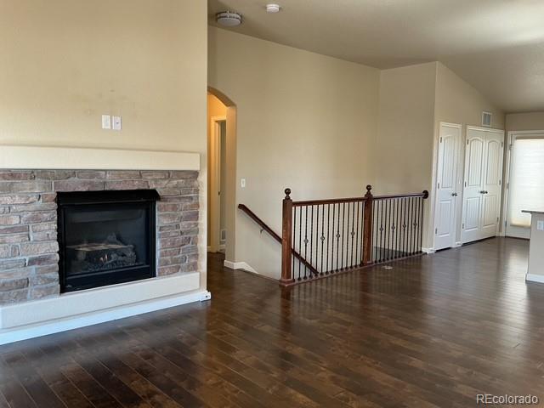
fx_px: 456
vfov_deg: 48.2
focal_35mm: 29
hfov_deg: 61.7
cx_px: 272
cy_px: 204
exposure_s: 1/60
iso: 50
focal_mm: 3
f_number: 1.8
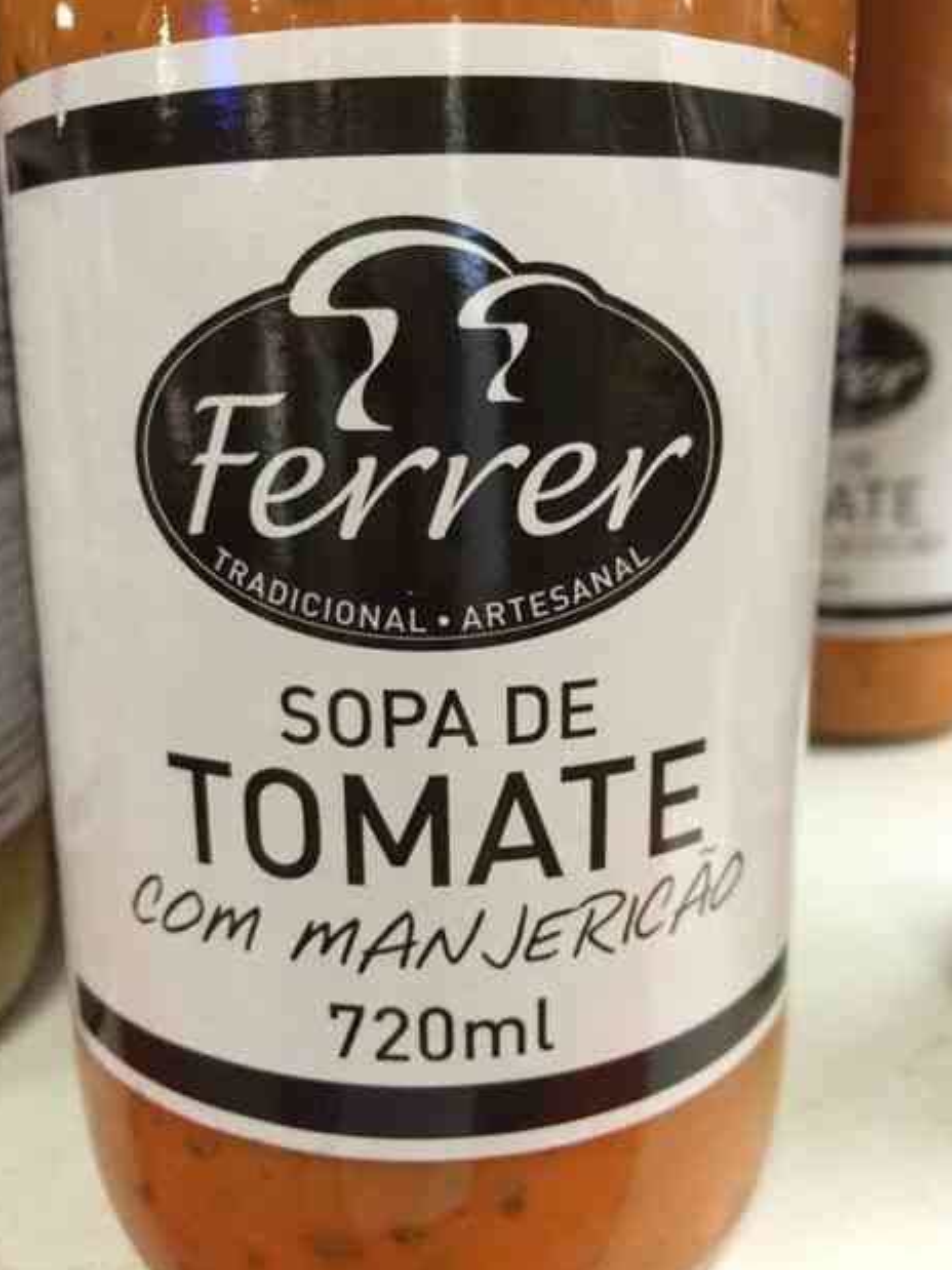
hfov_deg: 46.8
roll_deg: +0.3
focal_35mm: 30
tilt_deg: -17.2
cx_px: 478
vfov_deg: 60.0
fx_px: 1100
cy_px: 622
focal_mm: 4.15
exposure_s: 1/30
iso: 100
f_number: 2.2
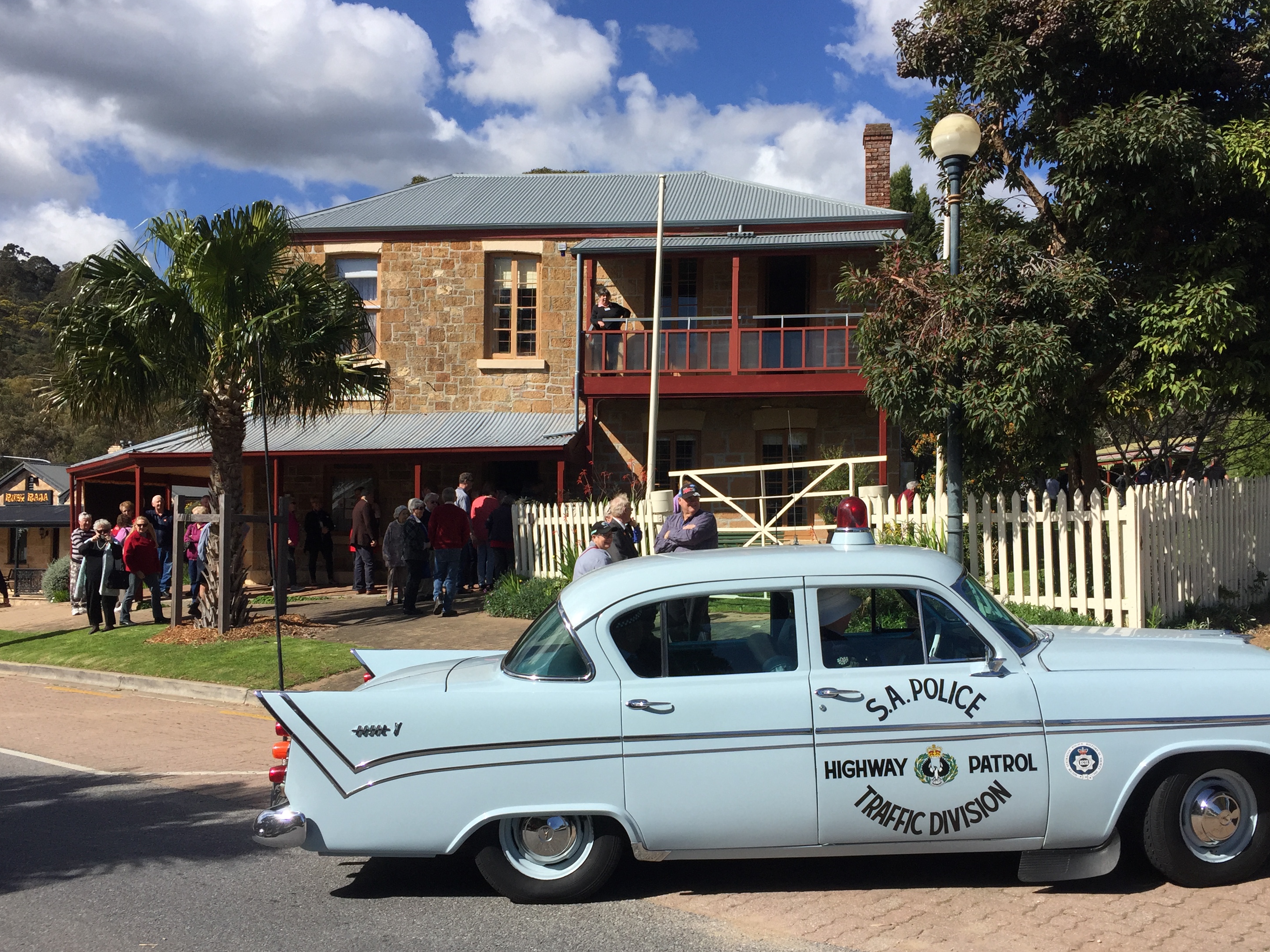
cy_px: 516
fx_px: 1211
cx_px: 679
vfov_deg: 42.9
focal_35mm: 33
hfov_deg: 55.3
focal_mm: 4.15
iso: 32
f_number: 2.2
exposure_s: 1/2639
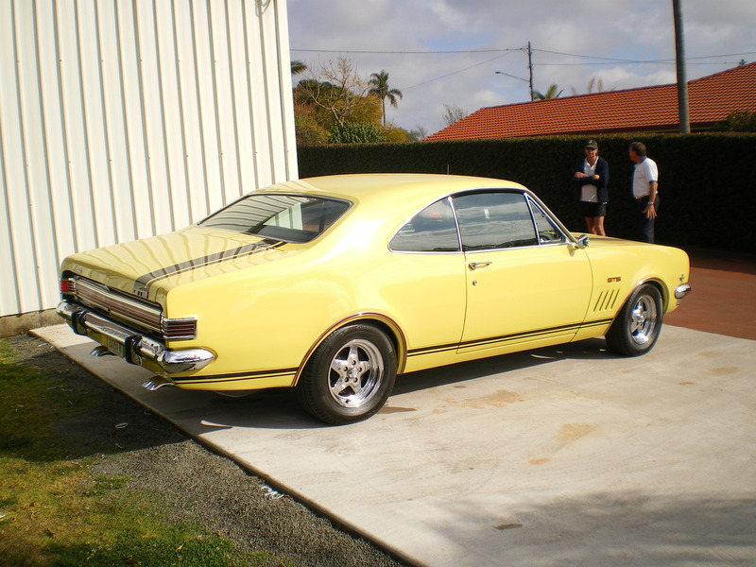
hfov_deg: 51.4
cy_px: 284
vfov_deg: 39.7
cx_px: 378
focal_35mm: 36
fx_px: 786
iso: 50
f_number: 4.6
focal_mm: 6.3
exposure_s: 1/640
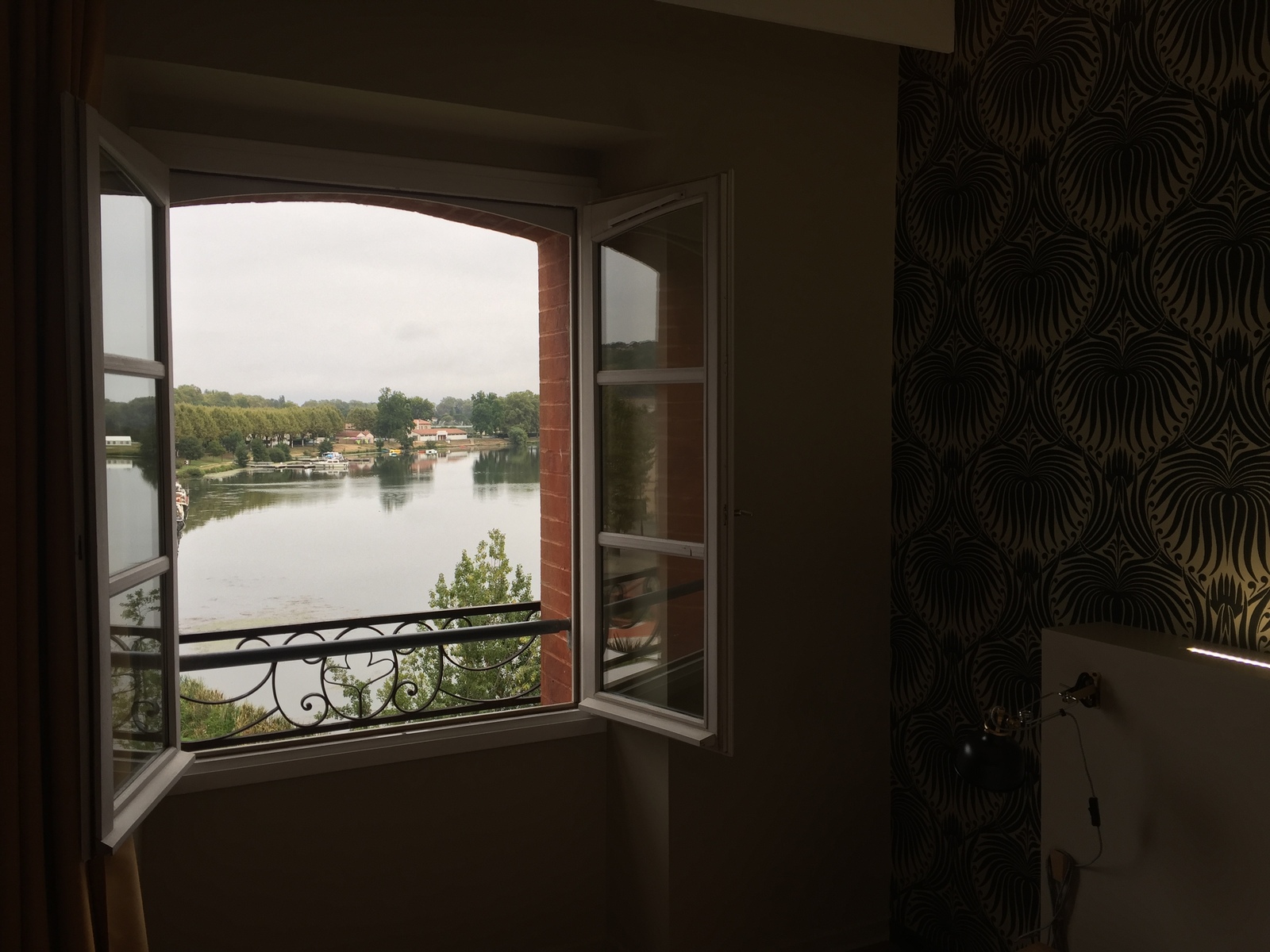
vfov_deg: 48.2
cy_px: 476
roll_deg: +0.4
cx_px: 635
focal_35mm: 29
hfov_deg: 61.7
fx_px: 1064
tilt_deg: -2.8
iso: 32
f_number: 2.2
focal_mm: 4.15
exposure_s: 1/111
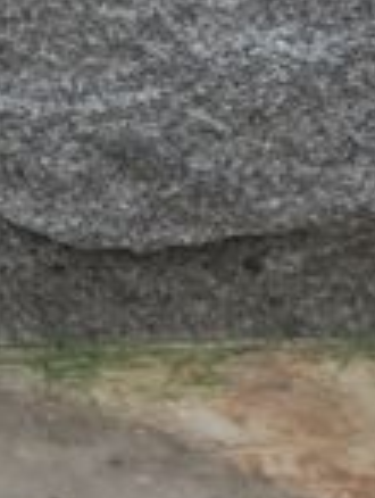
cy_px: -767
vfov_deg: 12.0
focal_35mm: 126
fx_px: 1815
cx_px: 7
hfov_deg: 11.7
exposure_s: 1/323
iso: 25
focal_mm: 5.4
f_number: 1.8
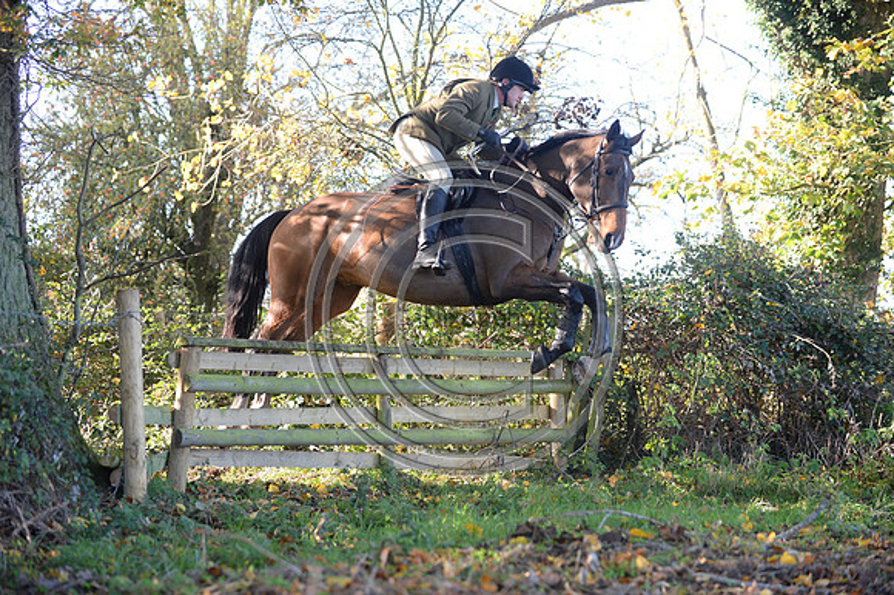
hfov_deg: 28.9
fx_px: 1737
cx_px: 447
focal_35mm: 70
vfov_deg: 19.4
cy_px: 298
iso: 1000
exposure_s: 1/1000
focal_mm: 70
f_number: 2.8
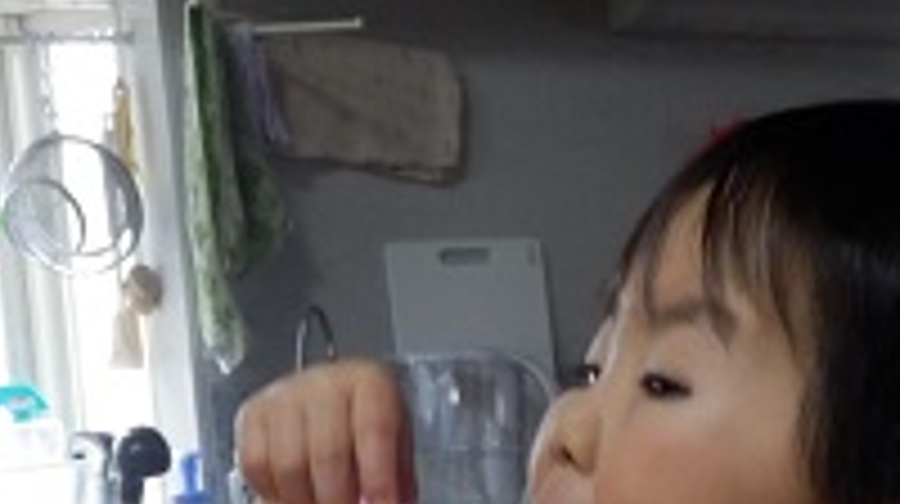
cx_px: 513
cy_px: 662
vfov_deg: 12.4
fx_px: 2241
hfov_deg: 22.7
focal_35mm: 94
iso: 640
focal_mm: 7.4
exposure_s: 1/40
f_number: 4
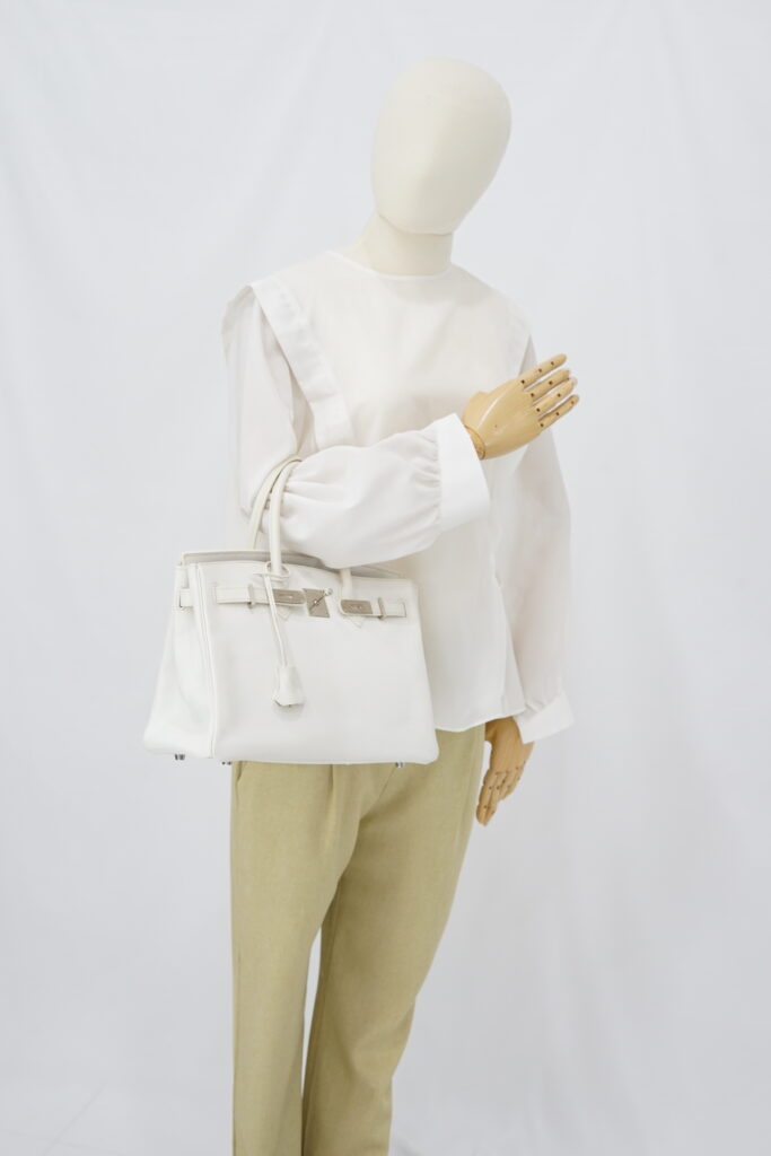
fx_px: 1606
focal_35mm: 50
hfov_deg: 27.0
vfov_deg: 39.6
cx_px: 386
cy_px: 578
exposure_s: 1/10
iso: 640
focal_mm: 50
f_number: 6.3
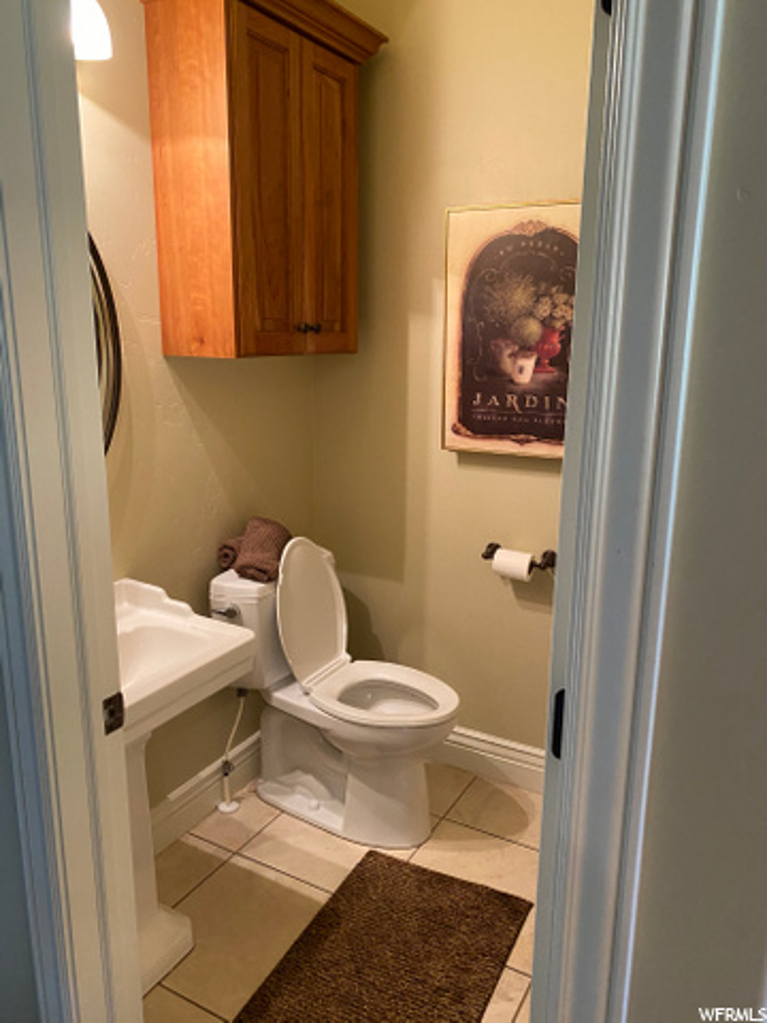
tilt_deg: -12.5
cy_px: 512
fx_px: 768
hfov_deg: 53.1
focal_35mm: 26
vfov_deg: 67.3
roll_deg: -0.9
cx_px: 384
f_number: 1.8
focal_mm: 4.25
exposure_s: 1/60
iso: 320
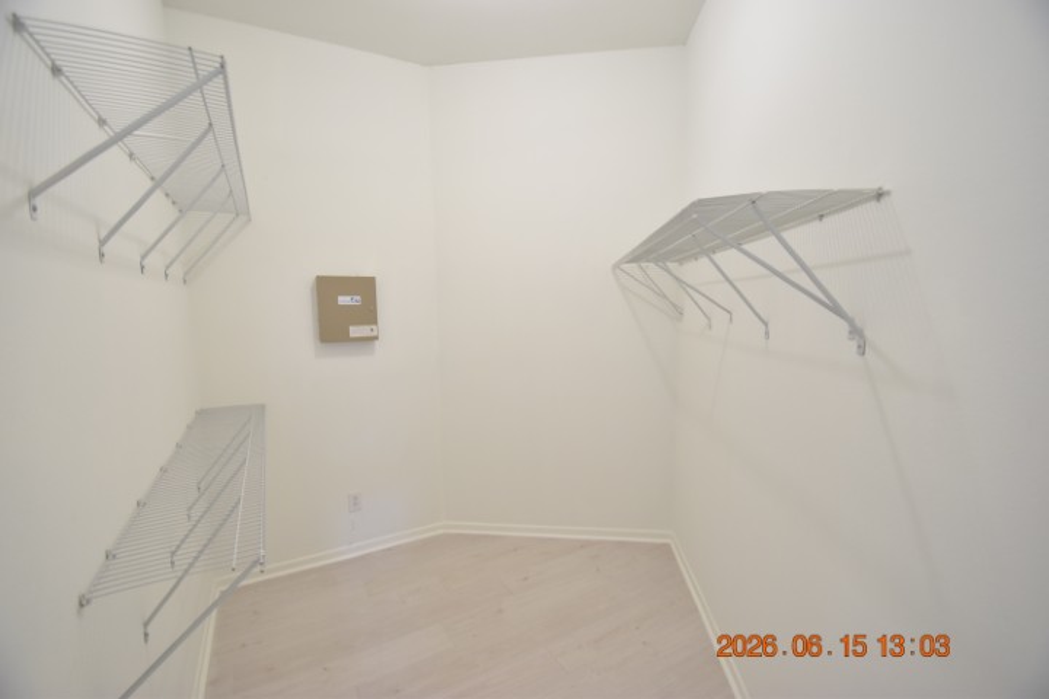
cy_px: 350
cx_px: 524
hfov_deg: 100.4
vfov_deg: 77.3
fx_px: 437
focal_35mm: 15
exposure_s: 1/20
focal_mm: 10
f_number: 3.5
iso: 800
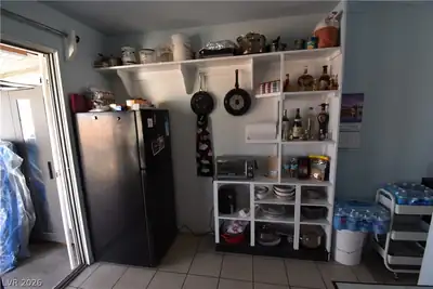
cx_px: 216
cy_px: 144
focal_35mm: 15
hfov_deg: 100.4
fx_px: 180
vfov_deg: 77.4
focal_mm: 10
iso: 400
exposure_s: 1/30
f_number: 6.7
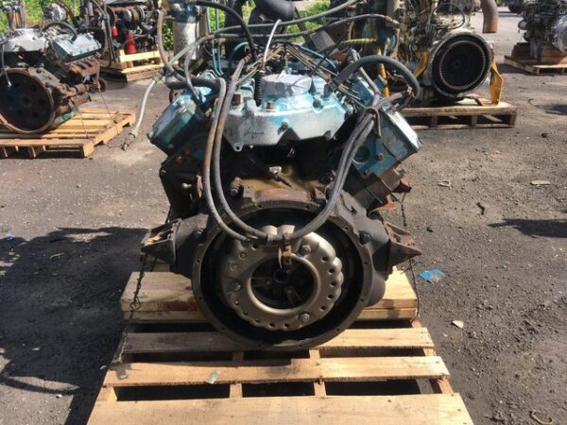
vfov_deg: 48.2
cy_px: 212
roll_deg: +0.2
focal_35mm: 29
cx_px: 284
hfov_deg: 61.7
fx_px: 475
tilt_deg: -22.8
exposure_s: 1/686
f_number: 2.2
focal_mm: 4.15
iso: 25
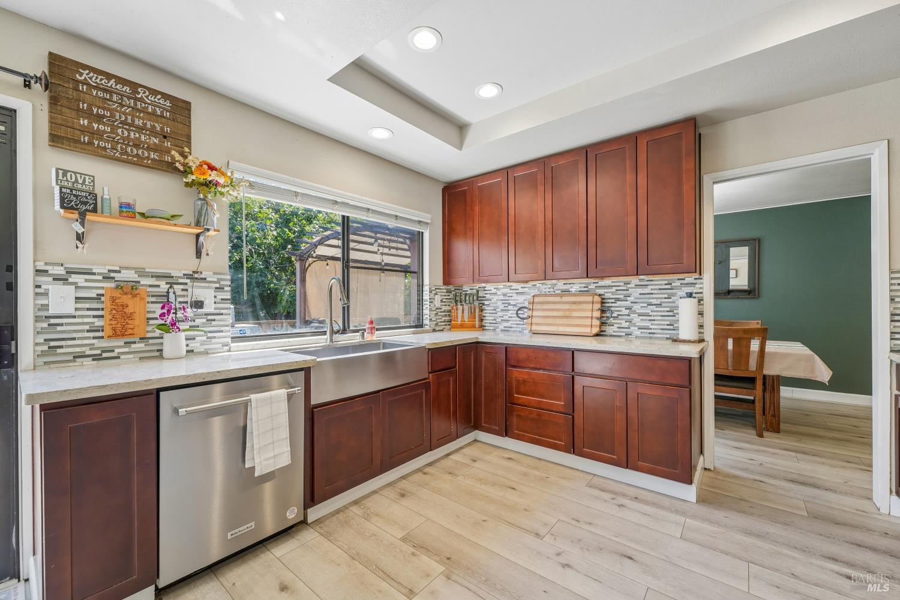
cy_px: 300
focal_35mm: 14
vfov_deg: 81.2
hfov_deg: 104.3
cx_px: 450
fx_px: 350
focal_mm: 14
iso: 500
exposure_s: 1/50
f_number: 8
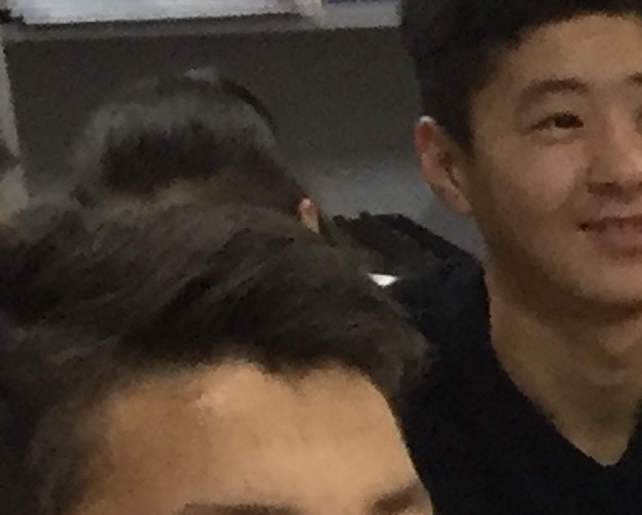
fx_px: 4583
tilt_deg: -16.6
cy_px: 1151
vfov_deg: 6.2
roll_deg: +0.7
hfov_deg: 6.9
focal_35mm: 241
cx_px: 2129
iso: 160
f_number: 2.2
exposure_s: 1/33
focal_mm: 4.15
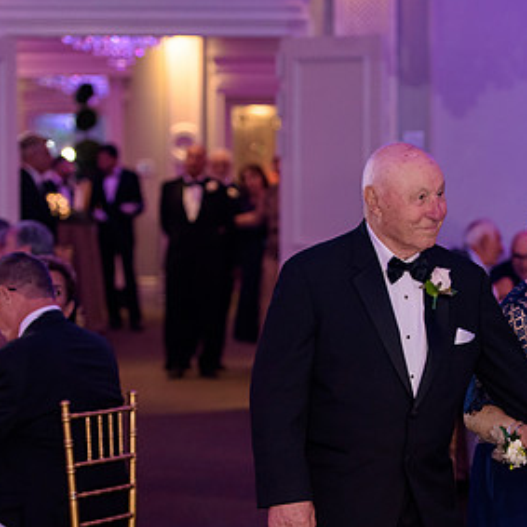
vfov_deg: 11.6
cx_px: 408
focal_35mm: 150
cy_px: 342
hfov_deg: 11.6
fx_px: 2584
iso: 1600
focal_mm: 86
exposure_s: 1/125
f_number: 3.2
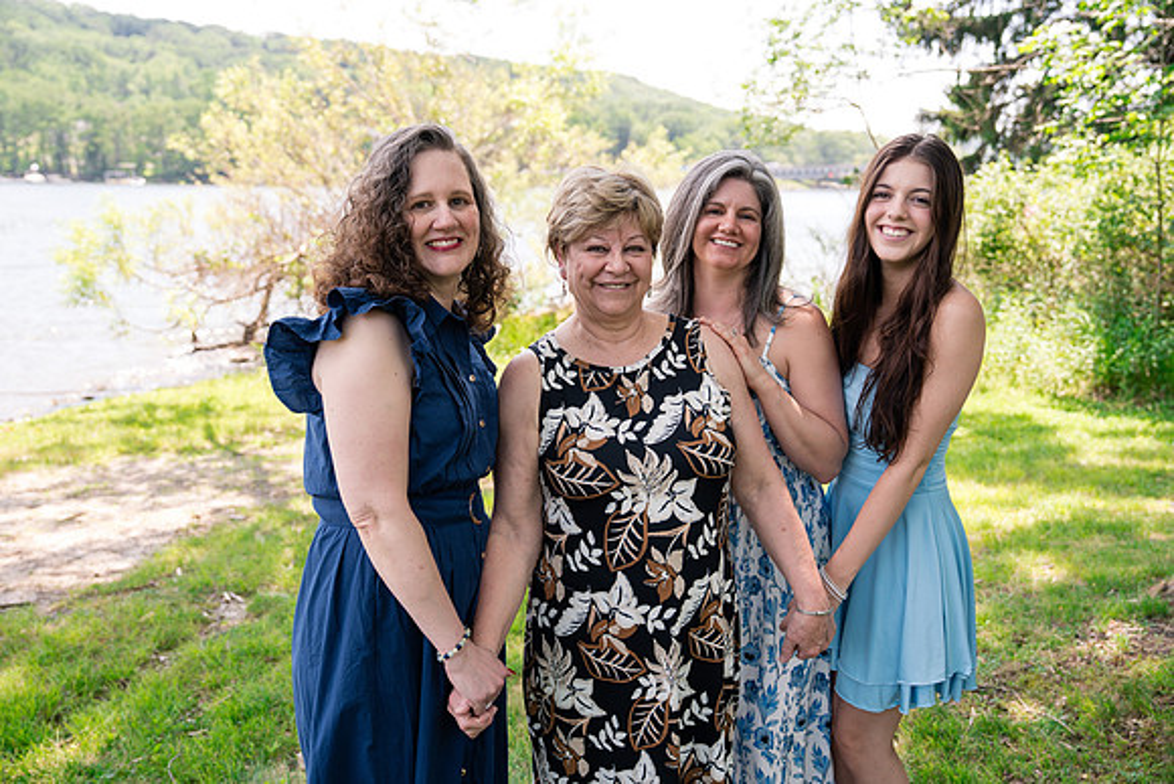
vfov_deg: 42.3
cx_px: 587
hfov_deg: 60.3
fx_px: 1011
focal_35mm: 31
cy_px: 392
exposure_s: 1/250
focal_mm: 31
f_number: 3.2
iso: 125
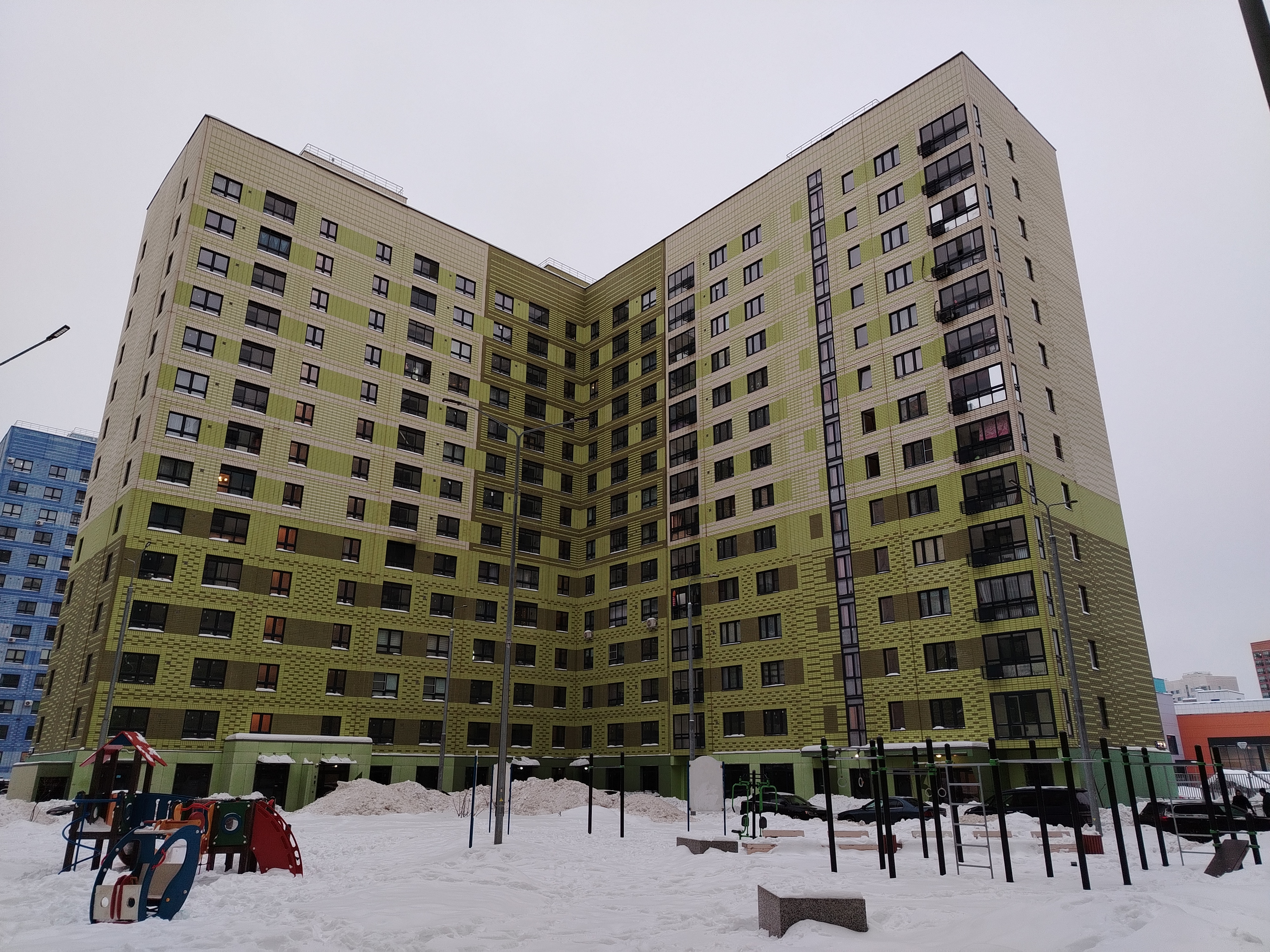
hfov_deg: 71.6
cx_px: 635
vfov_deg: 56.8
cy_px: 476
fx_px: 881
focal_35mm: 24
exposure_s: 1/100
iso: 309
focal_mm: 5.25
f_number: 1.75
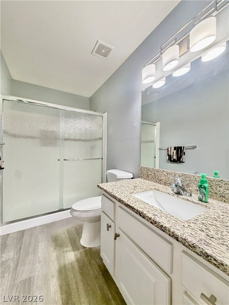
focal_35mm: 14
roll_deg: -0.3
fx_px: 123
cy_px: 152
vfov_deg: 102.1
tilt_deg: -0.3
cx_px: 114
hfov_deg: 85.7
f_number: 2.2
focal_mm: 2.22
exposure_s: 1/60
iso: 250
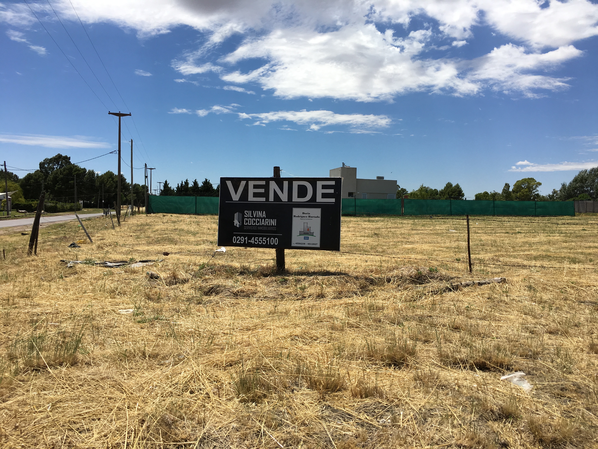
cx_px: 299
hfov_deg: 61.7
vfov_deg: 48.2
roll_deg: -1.7
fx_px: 501
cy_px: 224
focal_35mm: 29
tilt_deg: +0.2
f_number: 2.2
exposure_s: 1/2849
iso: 25
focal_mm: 4.15
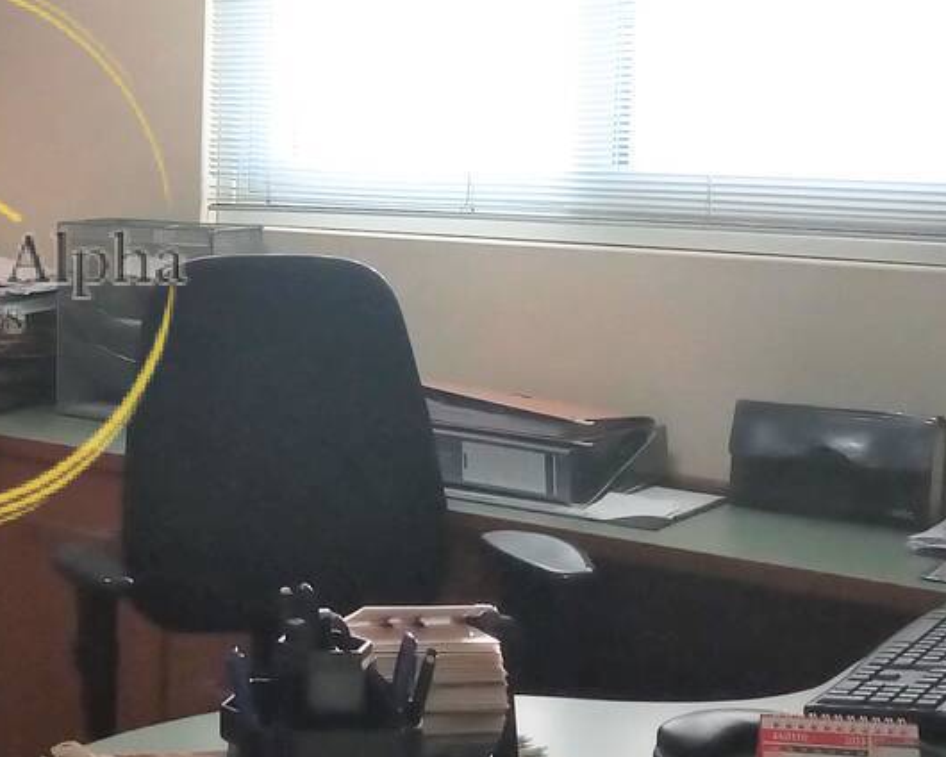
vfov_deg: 28.4
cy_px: 250
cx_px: -107
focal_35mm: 53
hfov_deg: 31.2
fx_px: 1484
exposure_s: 1/60
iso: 476
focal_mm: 3.54
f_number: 2
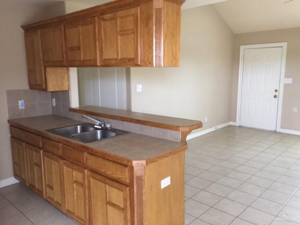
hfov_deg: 61.7
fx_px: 251
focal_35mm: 29
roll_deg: -0.1
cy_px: 112
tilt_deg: -8.9
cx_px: 150
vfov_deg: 48.2
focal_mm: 4.15
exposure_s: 1/15
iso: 100
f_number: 2.2
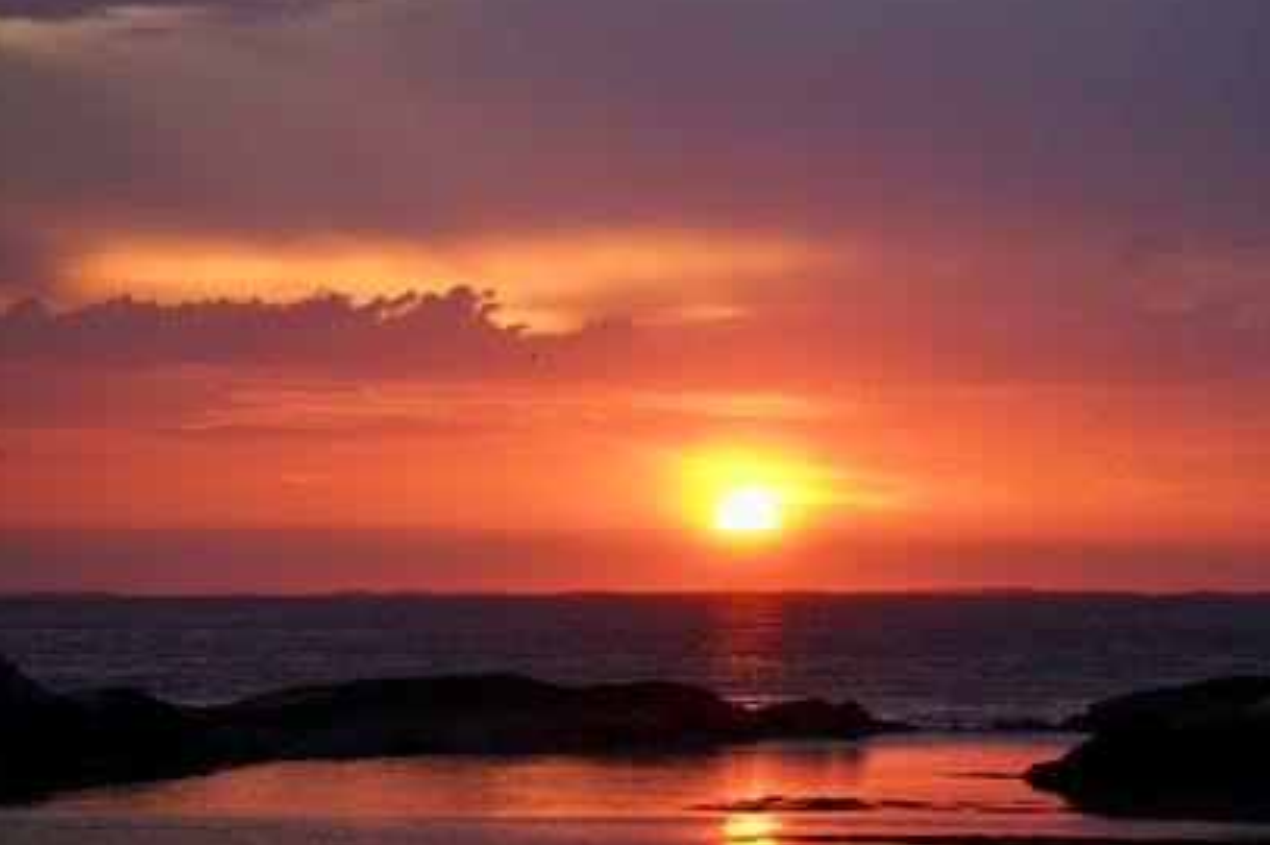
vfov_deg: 7.1
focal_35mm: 193
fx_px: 6803
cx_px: 732
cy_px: 412
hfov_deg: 10.7
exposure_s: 1/160
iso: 160
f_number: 5
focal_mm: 153
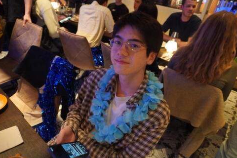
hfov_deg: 71.5
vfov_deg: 51.3
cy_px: 78
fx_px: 165
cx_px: 118
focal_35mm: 25
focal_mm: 16
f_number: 3.5
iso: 6400
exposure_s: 1/30
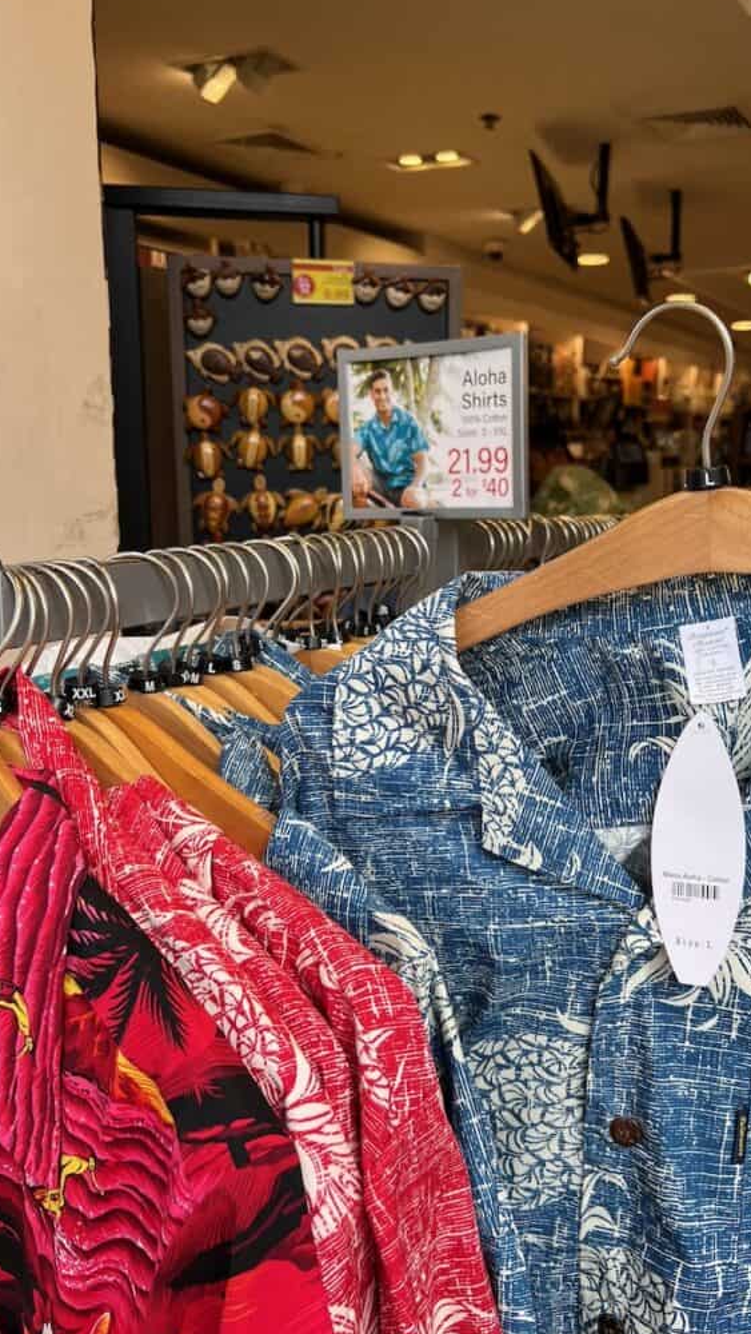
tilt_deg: -11.7
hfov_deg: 40.0
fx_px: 1026
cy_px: 662
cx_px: 460
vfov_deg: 66.1
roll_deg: +1.1
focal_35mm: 29
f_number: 1.5
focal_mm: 5.7
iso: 32
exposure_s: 1/133
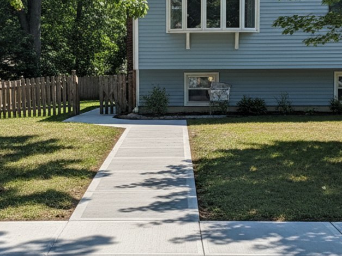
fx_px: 435
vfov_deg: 32.8
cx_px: 161
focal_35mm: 44
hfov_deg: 42.9
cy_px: 105
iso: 513
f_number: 1.8
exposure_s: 1/1393
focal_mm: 6.4
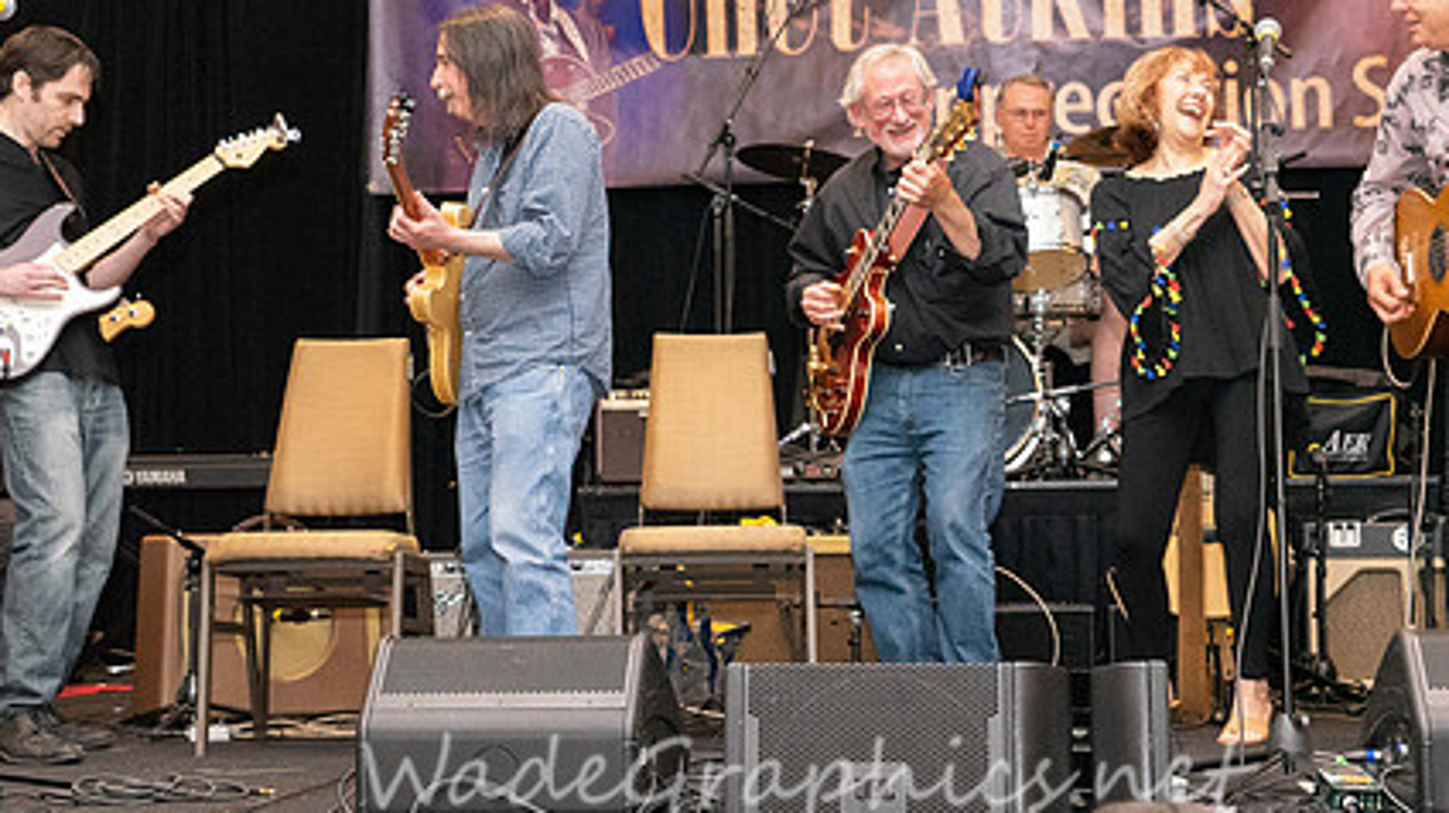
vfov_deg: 18.8
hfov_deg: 32.8
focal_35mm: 64
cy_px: 333
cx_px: 783
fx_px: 2458
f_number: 6.3
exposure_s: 1/200
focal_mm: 41
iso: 6400
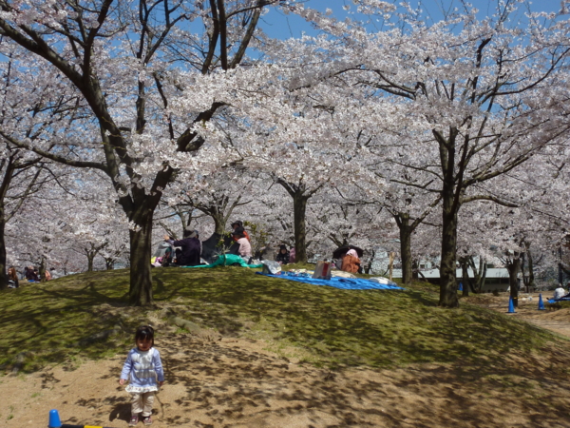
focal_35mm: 48
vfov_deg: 30.3
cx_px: 285
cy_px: 214
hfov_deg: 39.7
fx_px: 790
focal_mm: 6.5
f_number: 5.6
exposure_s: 1/500
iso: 80
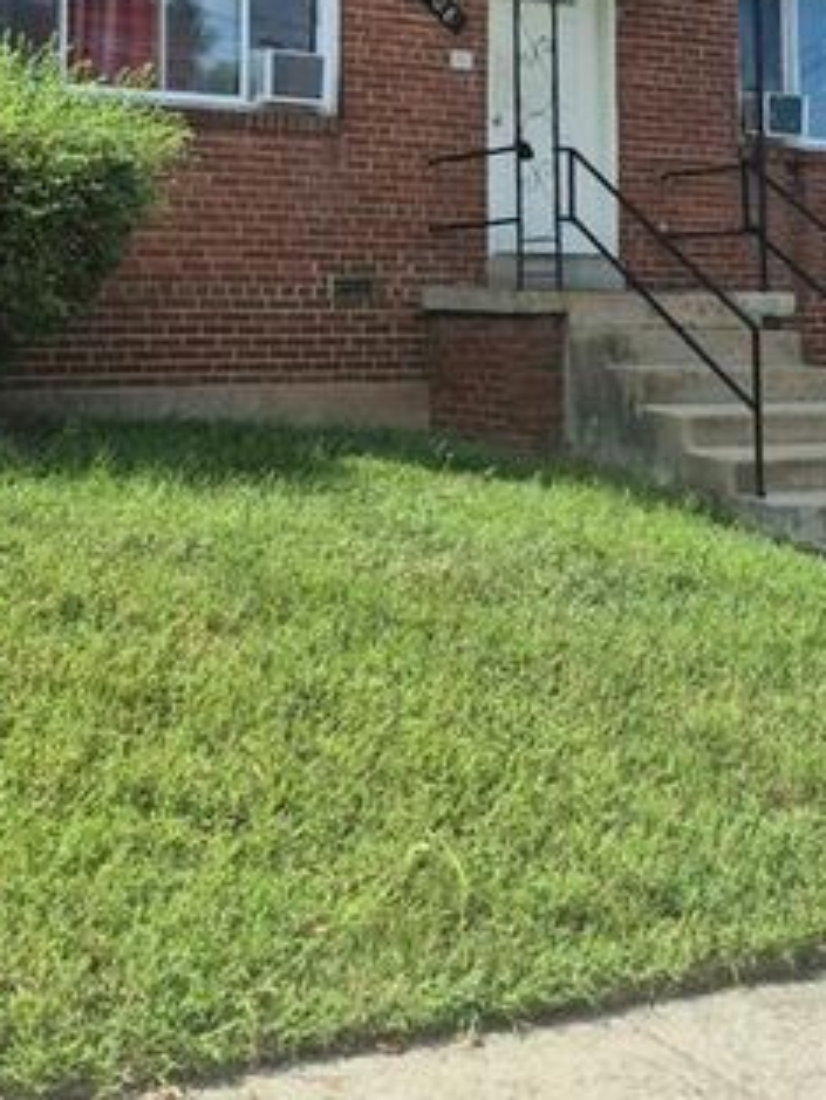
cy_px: 139
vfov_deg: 36.8
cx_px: 380
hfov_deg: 29.7
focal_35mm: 49
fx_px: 1558
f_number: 1.8
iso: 25
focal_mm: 5.4
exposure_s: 1/1136
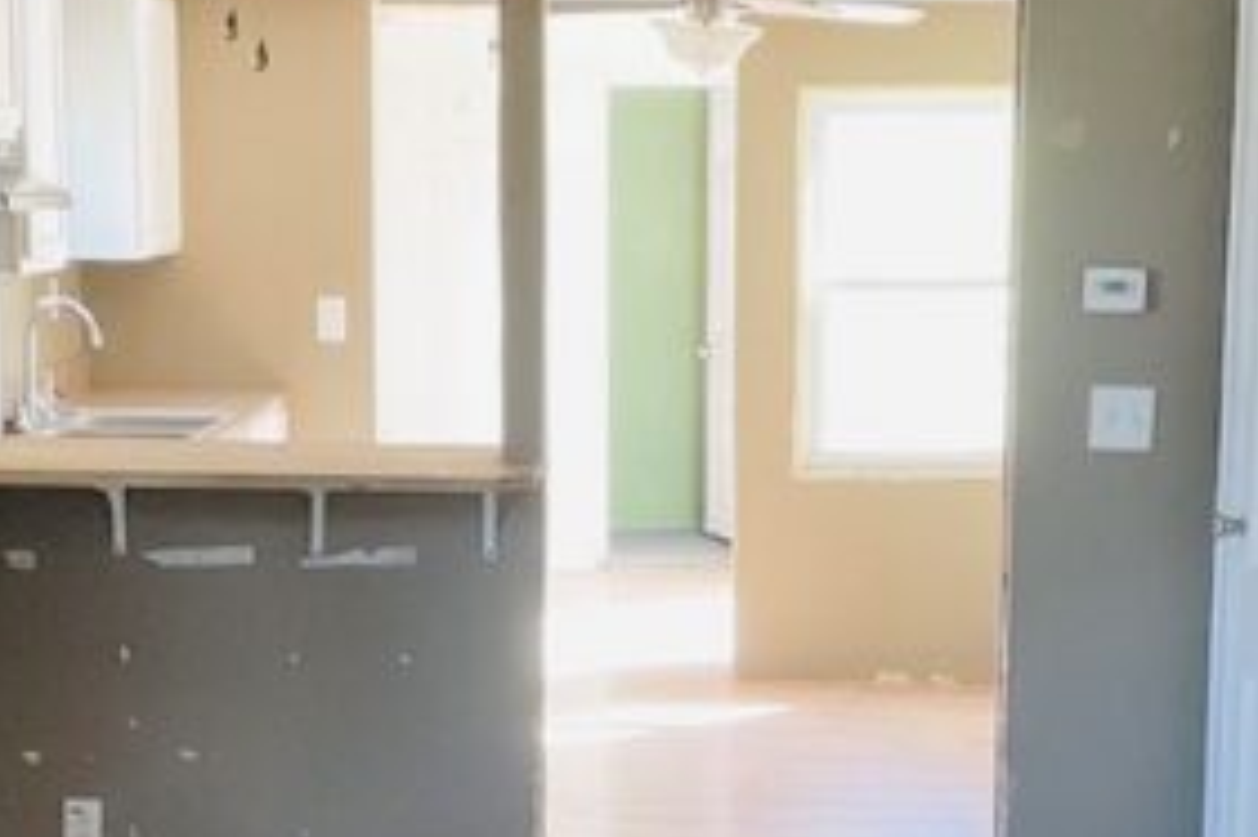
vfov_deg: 15.7
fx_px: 3003
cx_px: 667
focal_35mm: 86
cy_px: 698
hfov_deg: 23.7
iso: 80
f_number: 1.8
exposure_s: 1/60
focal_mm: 3
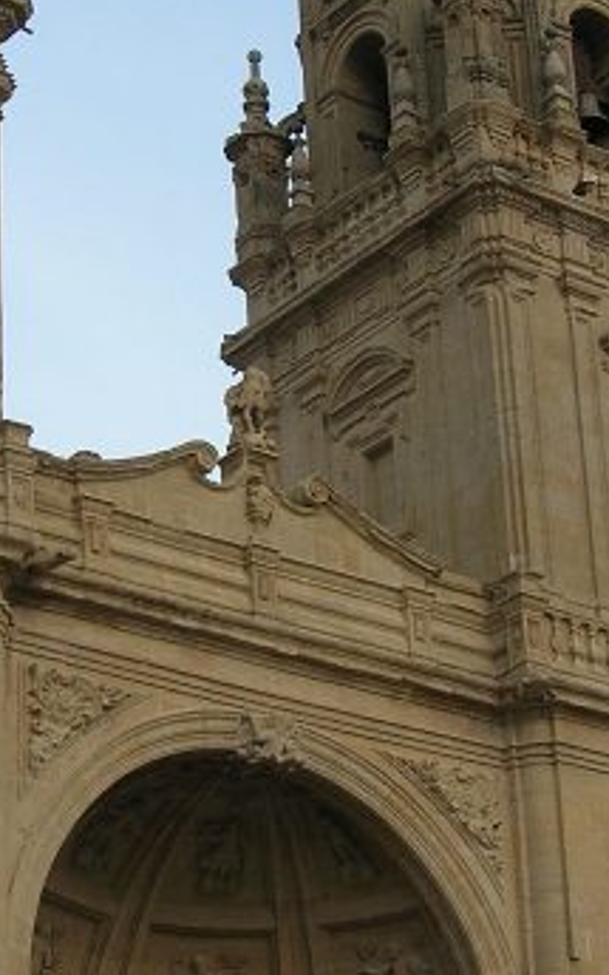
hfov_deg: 10.9
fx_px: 3187
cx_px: 130
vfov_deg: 17.4
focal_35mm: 120
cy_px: 507
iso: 64
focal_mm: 7.8
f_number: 4.8
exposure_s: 1/147
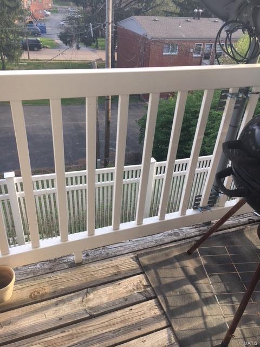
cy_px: 174
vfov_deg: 61.7
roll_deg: -2.6
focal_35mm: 29
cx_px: 130
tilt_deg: -33.6
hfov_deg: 48.2
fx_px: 290
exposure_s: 1/120
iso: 25
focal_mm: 4.15
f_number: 2.2
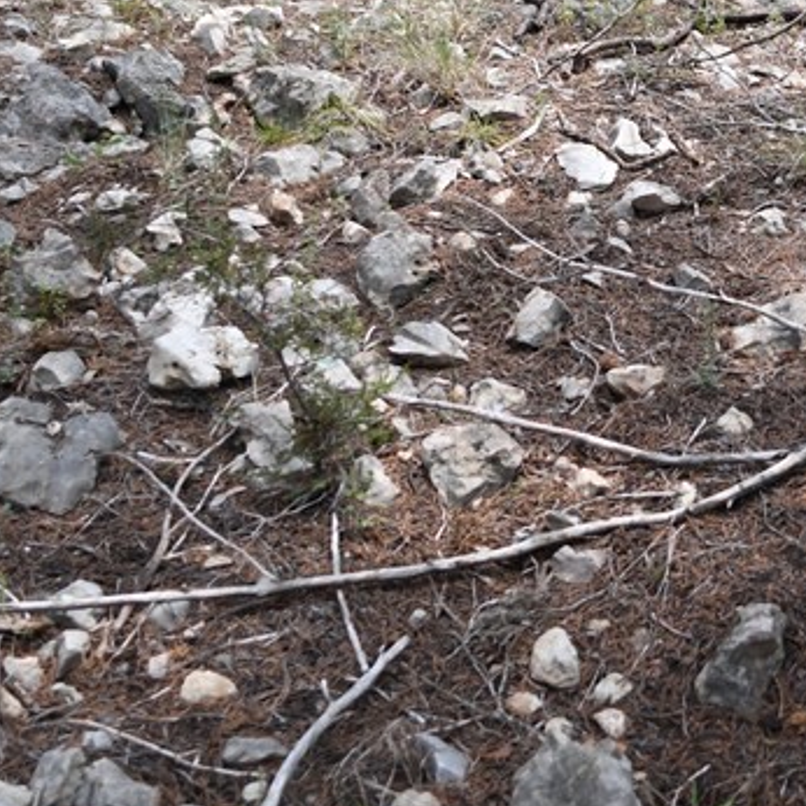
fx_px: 1897
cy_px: 259
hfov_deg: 22.9
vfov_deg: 23.9
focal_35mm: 72
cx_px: 839
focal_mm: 18
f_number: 3.5
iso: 200
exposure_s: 1/400
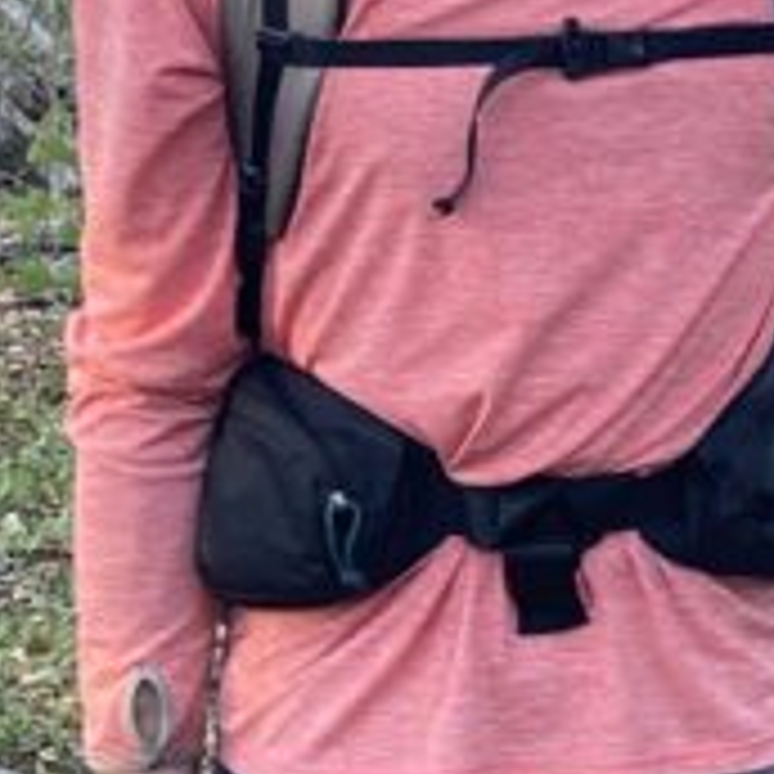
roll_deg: +0.9
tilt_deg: -7.5
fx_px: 3719
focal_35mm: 147
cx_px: 1328
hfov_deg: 11.2
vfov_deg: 11.9
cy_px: 446
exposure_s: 1/101
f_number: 1.8
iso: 80
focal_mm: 3.99
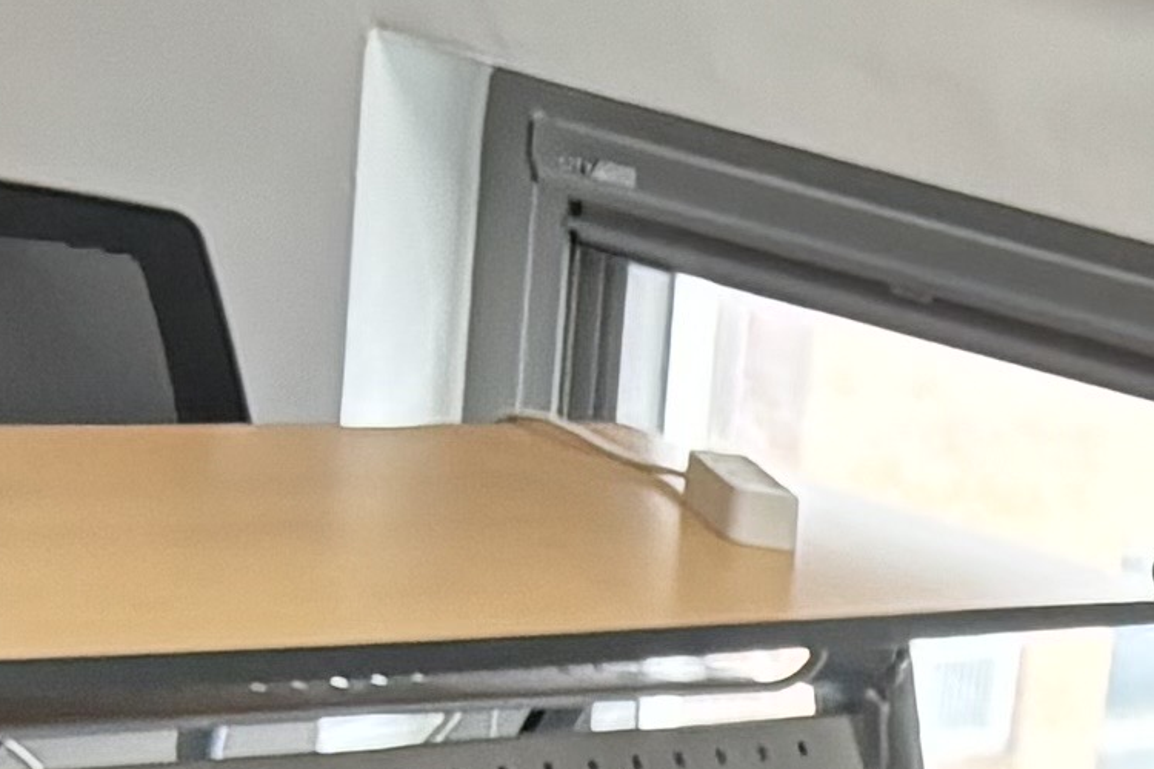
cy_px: 2536
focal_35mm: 206
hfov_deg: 8.9
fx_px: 6603
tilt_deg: -19.8
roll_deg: -14.3
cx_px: 2943
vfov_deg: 6.0
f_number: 1.6
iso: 100
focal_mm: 5.96
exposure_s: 1/60
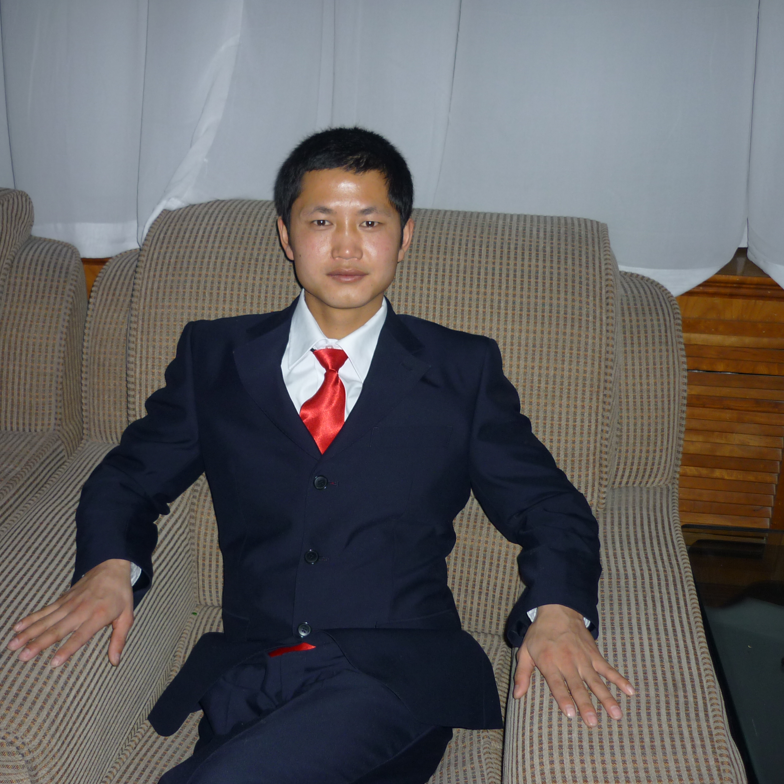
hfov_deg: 42.8
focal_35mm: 39
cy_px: 393
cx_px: 348
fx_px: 999
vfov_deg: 42.8
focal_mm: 5.5
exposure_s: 1/125
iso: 100
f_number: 2.8
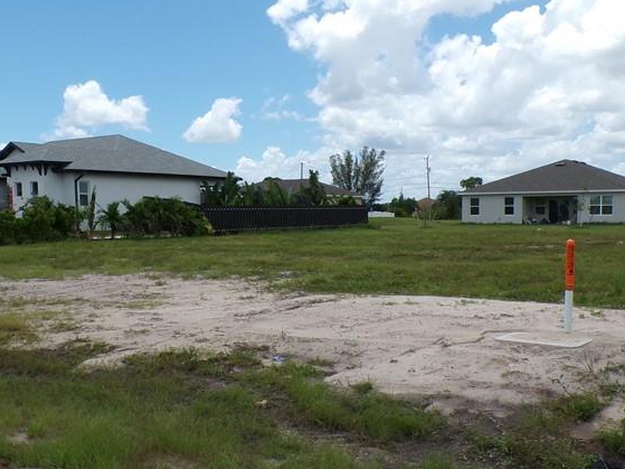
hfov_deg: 43.0
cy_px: 292
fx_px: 794
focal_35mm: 44
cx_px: 315
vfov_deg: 32.7
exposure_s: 1/600
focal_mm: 4.3
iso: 100
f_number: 5.8
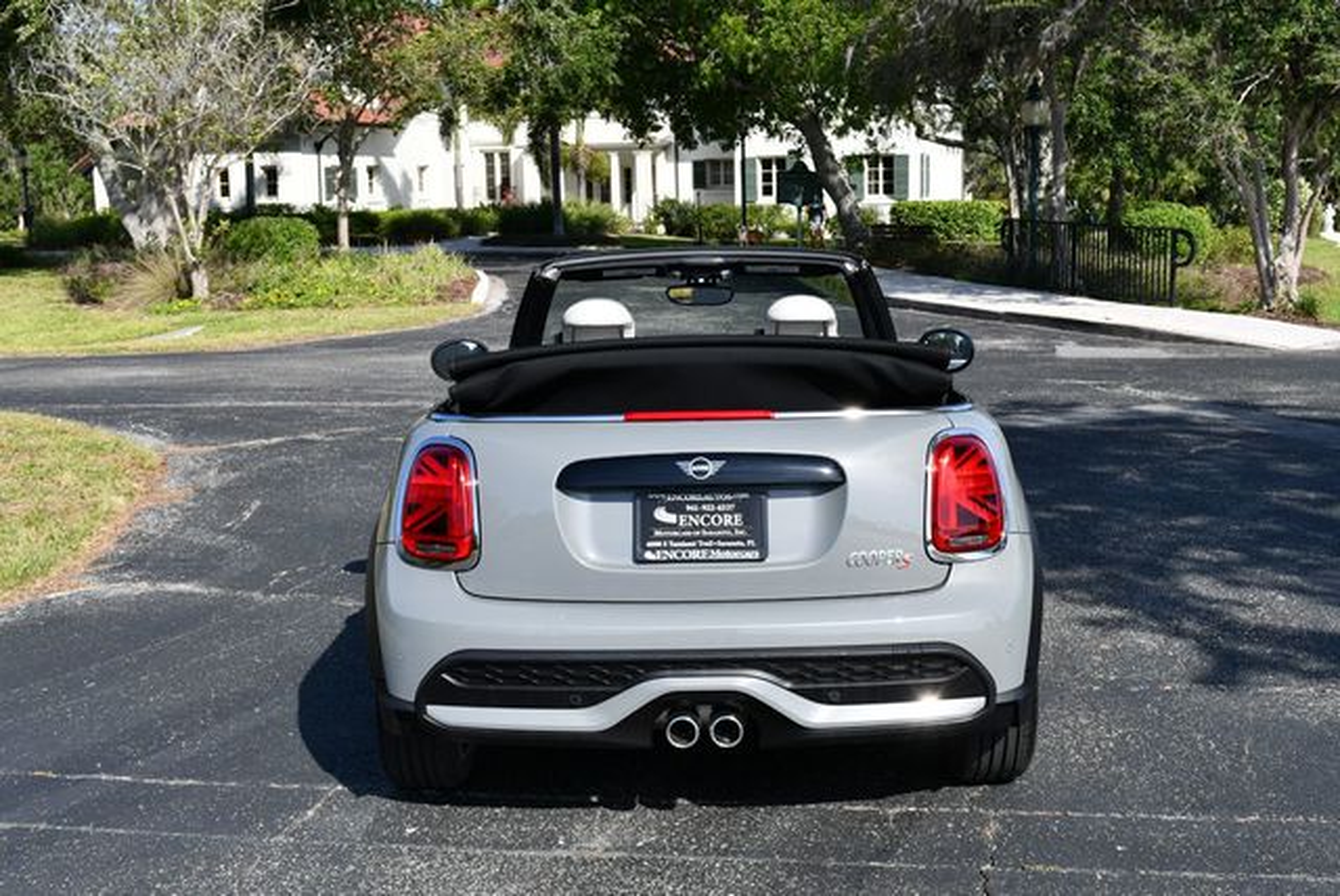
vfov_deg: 28.1
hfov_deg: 41.1
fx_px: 1788
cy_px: 448
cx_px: 670
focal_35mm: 48
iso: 110
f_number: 8
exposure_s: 1/250
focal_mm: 24
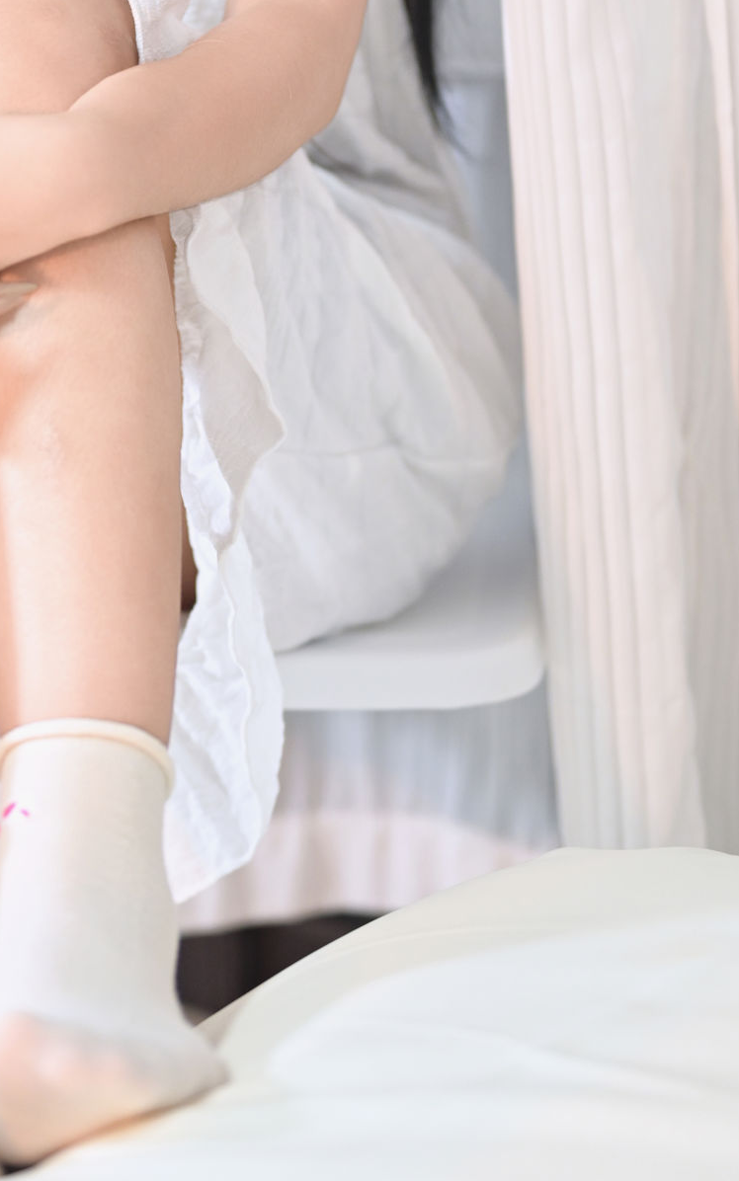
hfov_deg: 11.3
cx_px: 78
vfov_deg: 17.8
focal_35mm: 115
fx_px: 3704
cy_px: 66
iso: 1000
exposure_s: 1/100
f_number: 2
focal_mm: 50
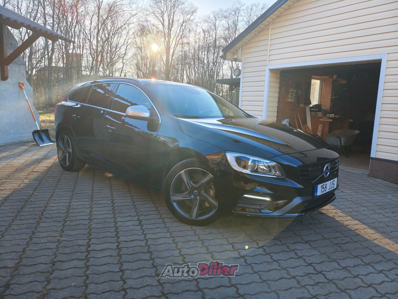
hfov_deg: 67.3
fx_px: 299
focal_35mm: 26
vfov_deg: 53.1
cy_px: 150
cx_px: 199
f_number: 1.5
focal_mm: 4.94
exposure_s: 1/156
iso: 50
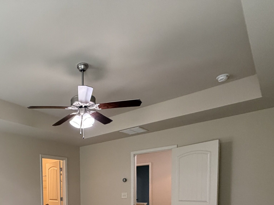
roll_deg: +1.4
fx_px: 222
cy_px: 205
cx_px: 69
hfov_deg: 60.0
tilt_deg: -4.0
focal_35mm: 28
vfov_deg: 42.9
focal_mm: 2.22
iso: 250
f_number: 2.2
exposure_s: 1/60
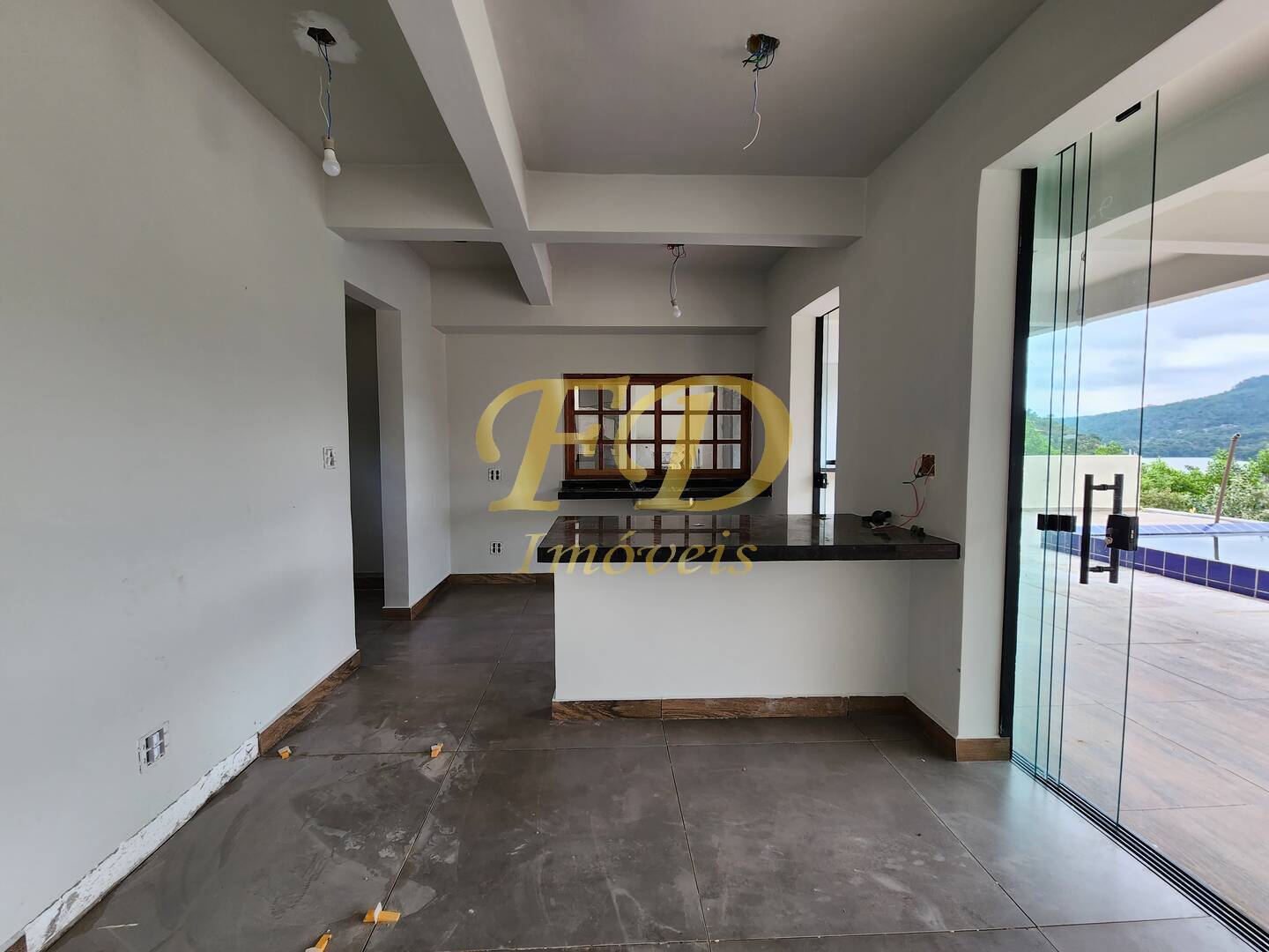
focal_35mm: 13
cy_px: 476
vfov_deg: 89.9
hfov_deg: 106.2
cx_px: 634
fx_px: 477
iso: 64
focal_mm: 2.2
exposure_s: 1/120
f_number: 2.2
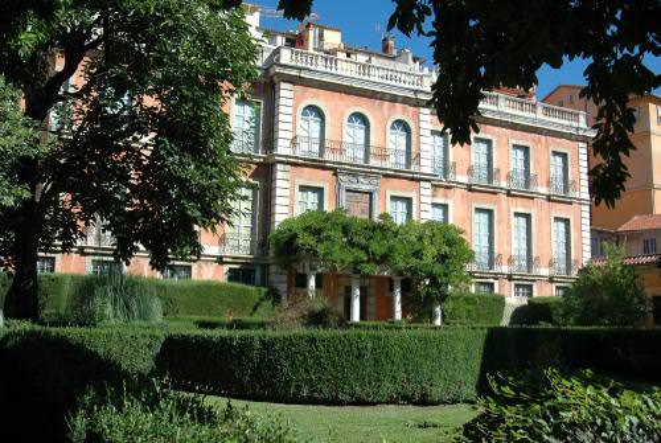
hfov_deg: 53.1
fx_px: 662
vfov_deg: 37.0
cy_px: 222
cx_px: 330
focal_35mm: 36
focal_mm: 24
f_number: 9
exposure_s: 1/320
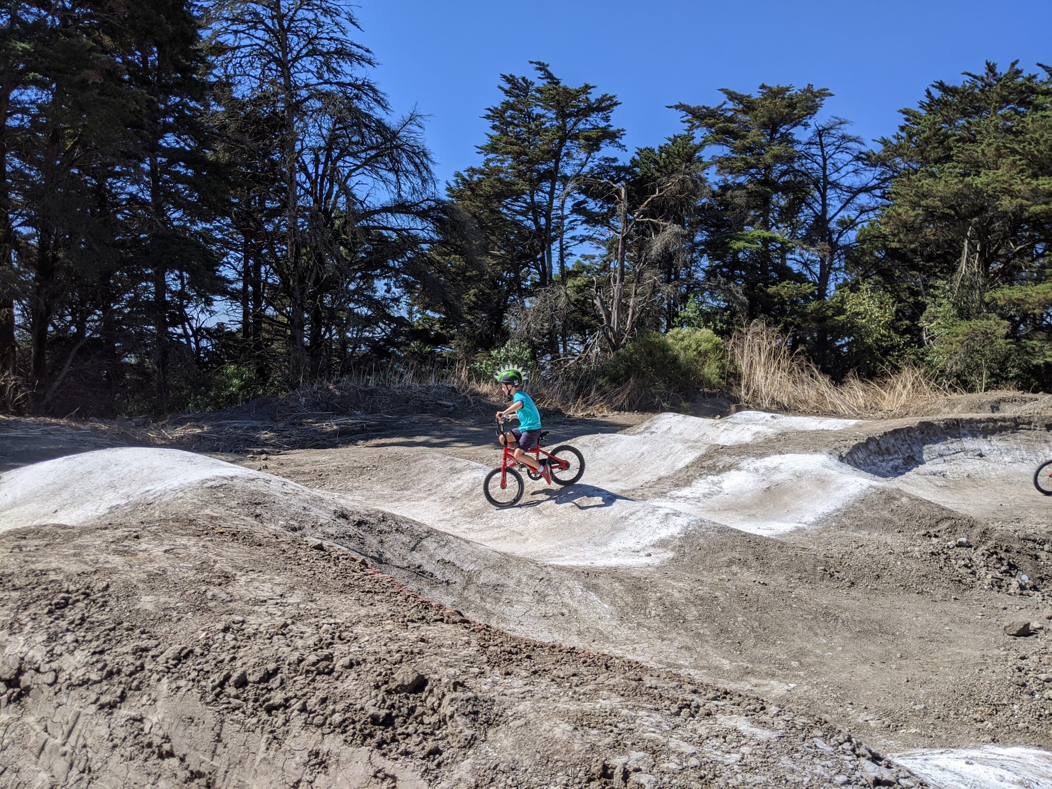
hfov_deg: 65.3
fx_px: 821
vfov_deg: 51.4
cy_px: 394
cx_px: 526
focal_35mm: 27
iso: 59
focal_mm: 4.44
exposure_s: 1/3356
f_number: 1.8
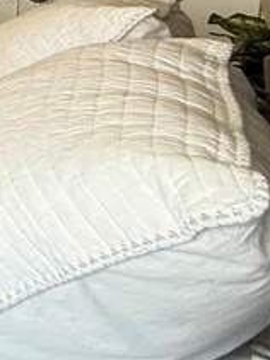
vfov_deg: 25.0
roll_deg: -0.6
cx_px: -588
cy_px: -101
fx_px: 708
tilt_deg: -4.0
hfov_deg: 10.8
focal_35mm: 68
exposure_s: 1/60
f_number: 2.2
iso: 320
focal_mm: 2.22
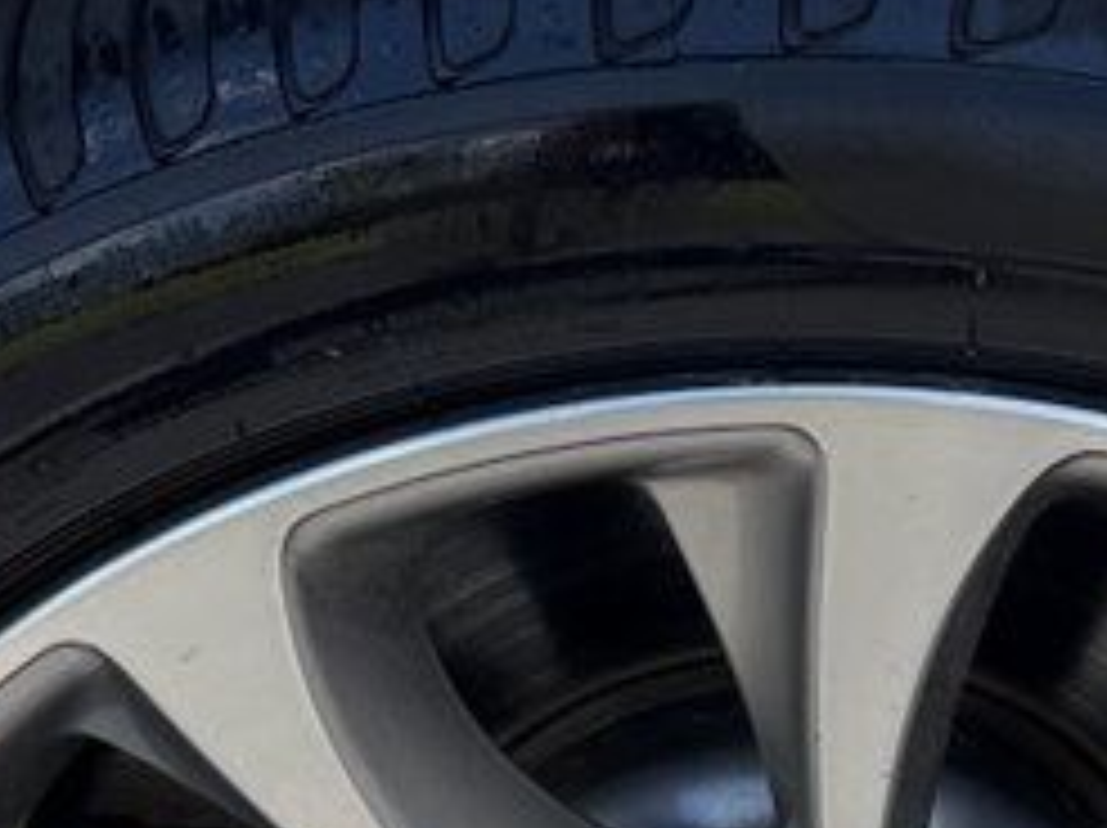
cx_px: 801
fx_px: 3195
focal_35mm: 100
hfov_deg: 19.5
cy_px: 819
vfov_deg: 14.5
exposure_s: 1/2169
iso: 100
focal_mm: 6.76
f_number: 1.78
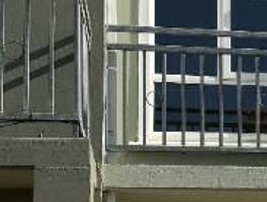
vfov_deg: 11.1
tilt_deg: +8.5
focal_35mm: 134
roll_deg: +1.5
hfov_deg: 14.0
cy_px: 162
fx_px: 1036
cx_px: 365
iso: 80
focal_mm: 6.86
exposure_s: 1/7092
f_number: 1.78
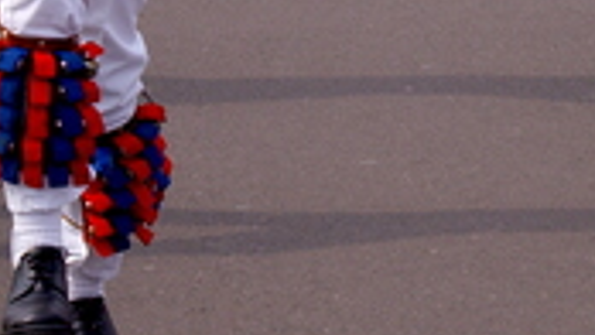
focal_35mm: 347
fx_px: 5476
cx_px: 492
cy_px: -205
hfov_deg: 6.2
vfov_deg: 3.5
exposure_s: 1/500
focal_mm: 60
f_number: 7.1
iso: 200
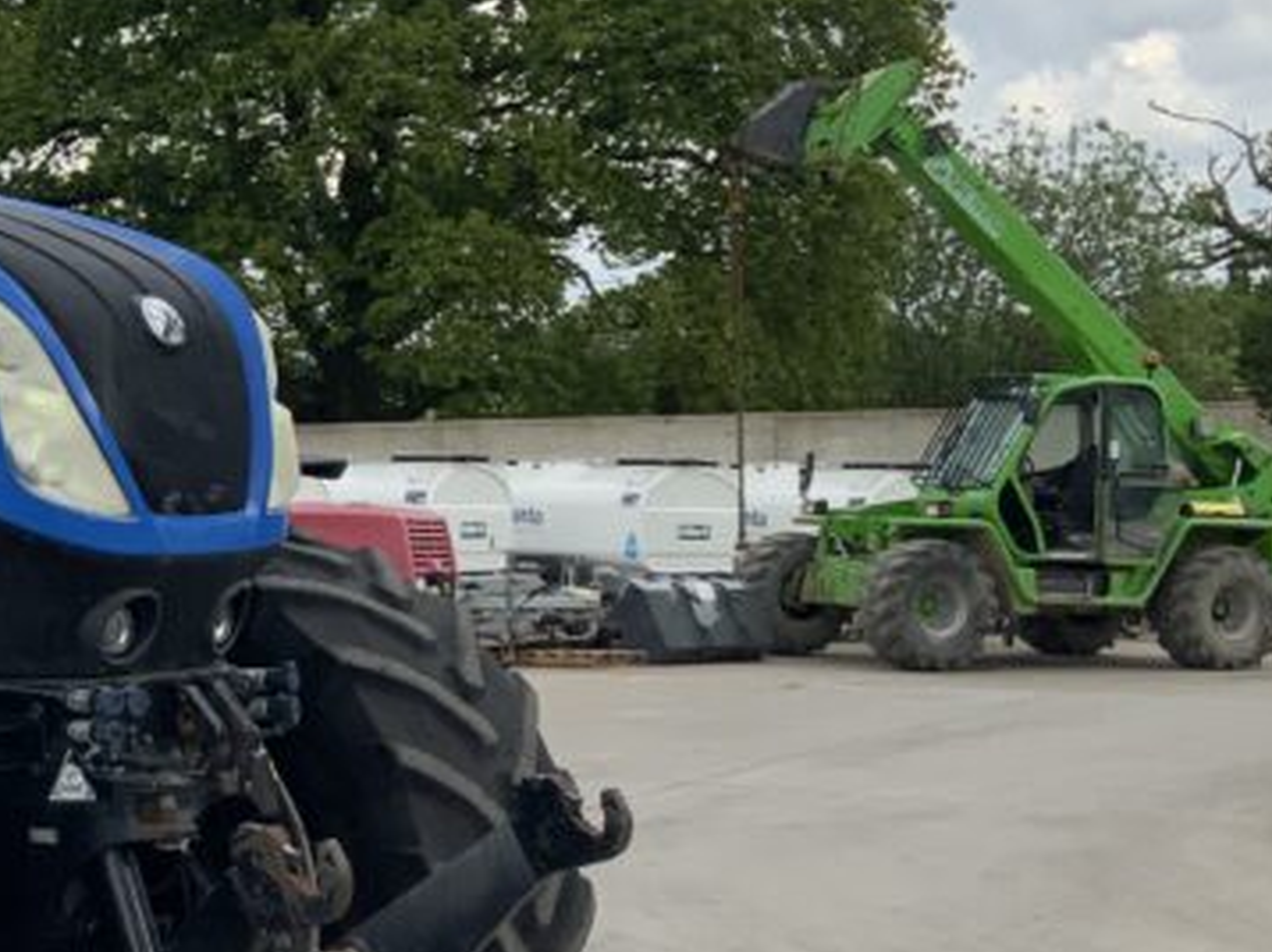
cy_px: 469
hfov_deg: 22.1
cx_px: -188
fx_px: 3048
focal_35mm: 83
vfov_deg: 17.8
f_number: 1.8
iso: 16
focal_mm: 3
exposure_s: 1/1168
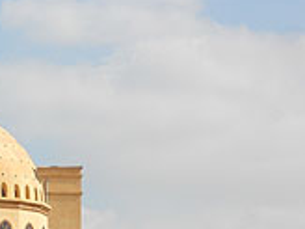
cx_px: -41
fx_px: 2220
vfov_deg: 5.9
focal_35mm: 252
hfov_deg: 7.8
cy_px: 305
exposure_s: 1/500
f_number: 5.4
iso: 80
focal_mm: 16.5
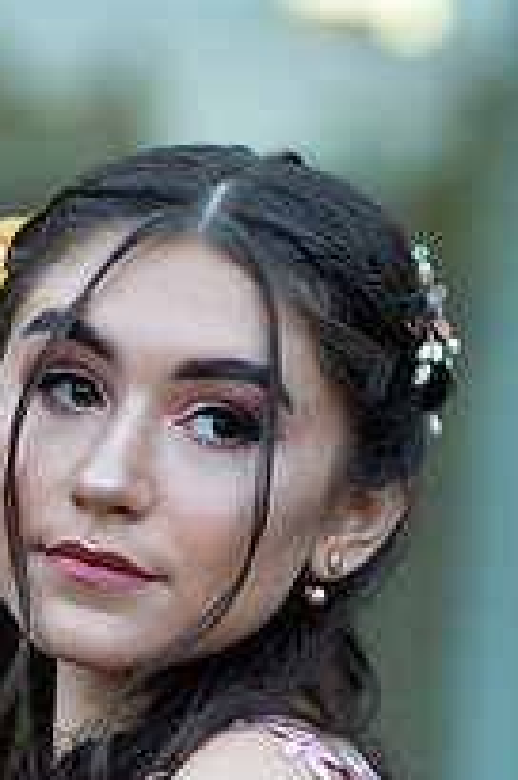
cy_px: 632
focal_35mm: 187
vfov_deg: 11.0
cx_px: 219
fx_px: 4049
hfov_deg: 7.3
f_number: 2
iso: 250
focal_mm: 85
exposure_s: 1/640
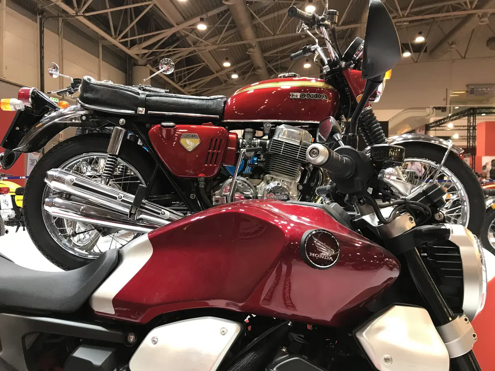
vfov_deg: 49.7
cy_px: 186
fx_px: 400
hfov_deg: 63.4
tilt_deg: -1.8
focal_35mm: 28
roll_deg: -0.1
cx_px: 248
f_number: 1.8
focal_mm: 3.99
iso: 40
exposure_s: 1/17
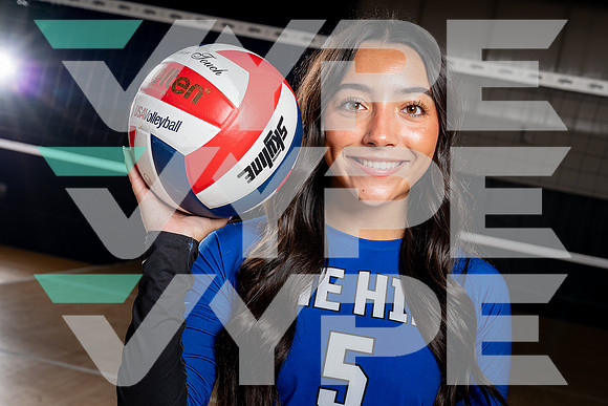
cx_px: 304
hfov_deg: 36.2
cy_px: 203
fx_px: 929
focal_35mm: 55
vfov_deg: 24.6
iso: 100
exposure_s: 1/250
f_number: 8
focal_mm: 55
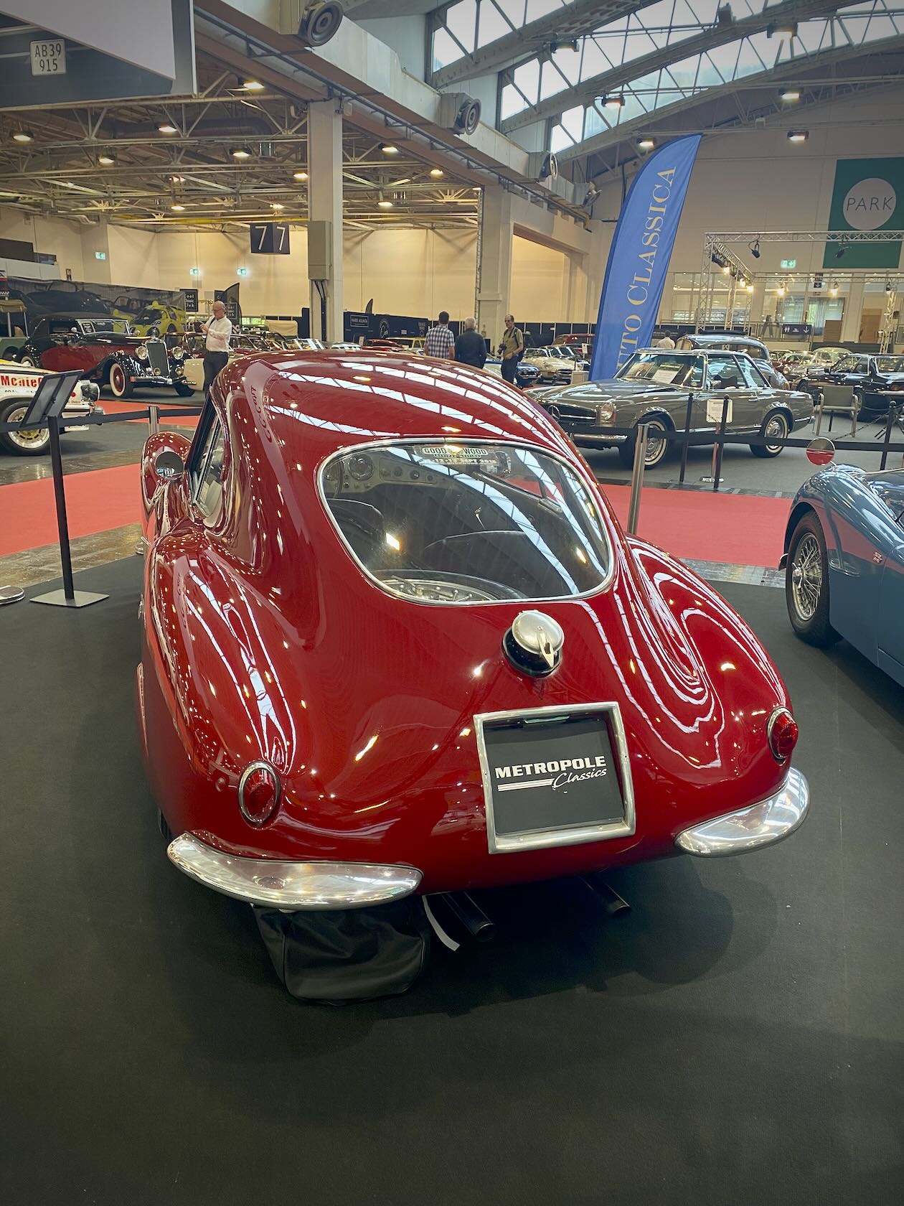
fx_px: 905
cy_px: 603
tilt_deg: -16.0
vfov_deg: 67.3
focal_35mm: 26
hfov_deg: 53.1
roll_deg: -1.7
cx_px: 452
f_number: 1.8
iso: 64
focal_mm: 4.25
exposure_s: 1/50
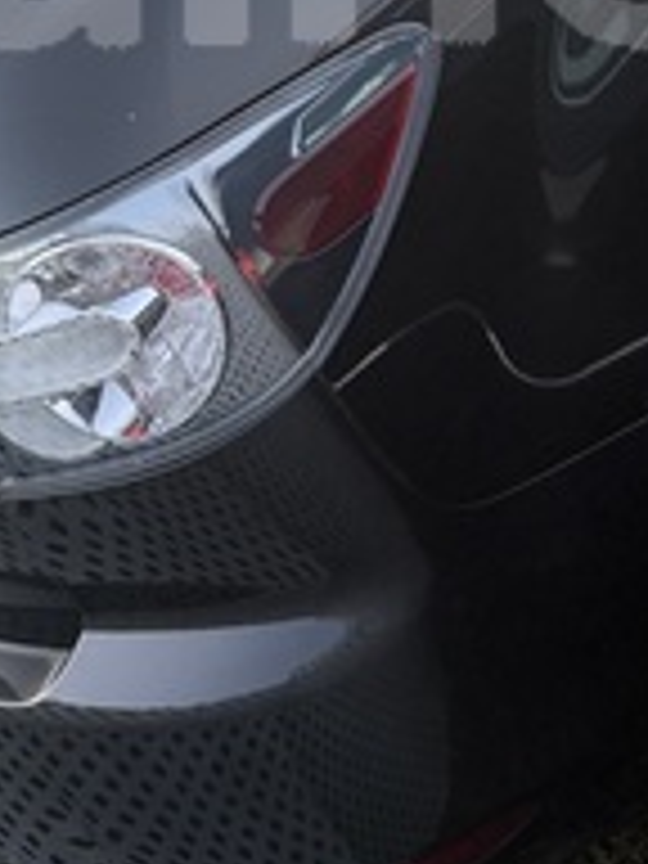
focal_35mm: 75
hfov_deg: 19.5
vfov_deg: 24.4
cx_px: 464
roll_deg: +33.2
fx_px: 1872
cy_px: -58
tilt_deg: -20.4
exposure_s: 1/60
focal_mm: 6.76
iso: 320
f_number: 1.78
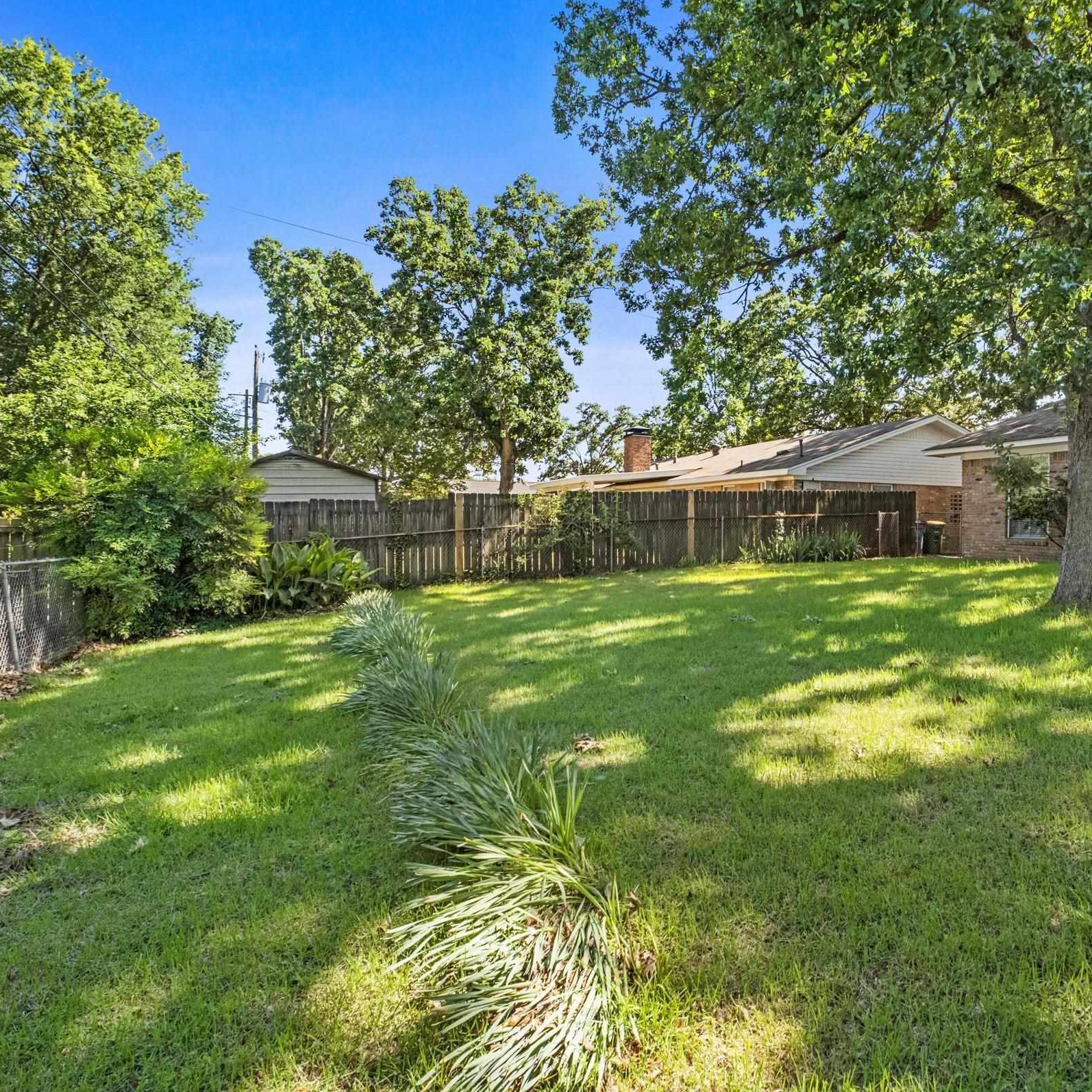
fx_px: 714
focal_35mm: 20
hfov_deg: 73.0
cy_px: 532
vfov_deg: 74.8
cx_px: 711
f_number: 7.1
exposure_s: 1/80
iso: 400
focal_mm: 10
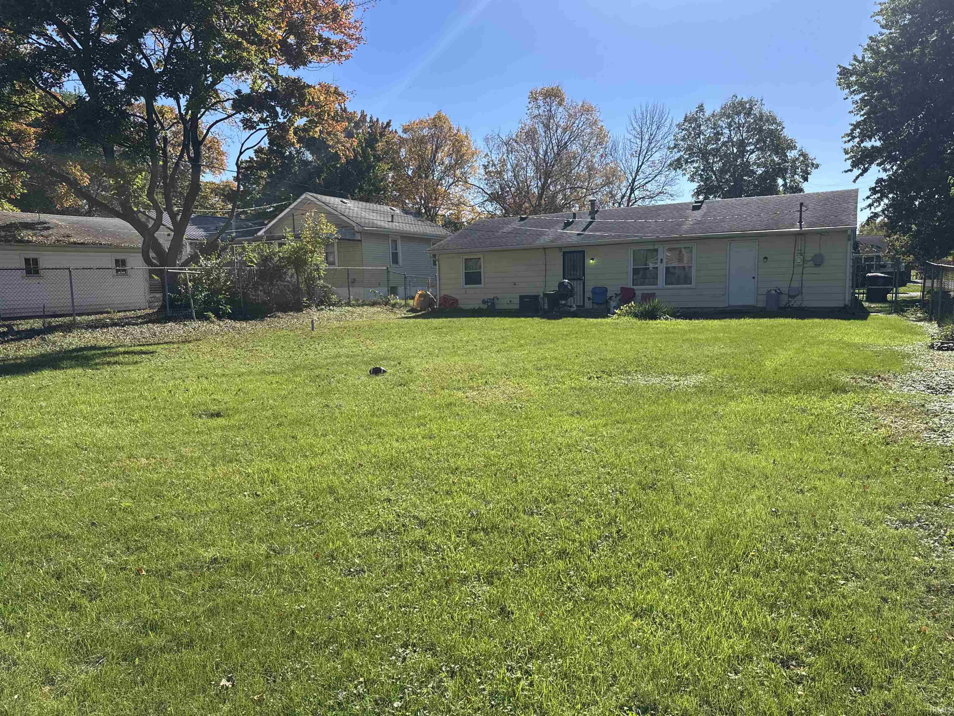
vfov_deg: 56.8
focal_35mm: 24
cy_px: 358
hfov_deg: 71.6
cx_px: 477
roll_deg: +1.3
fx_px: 661
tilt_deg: -6.4
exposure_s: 1/3802
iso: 80
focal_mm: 6.76
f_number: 1.78
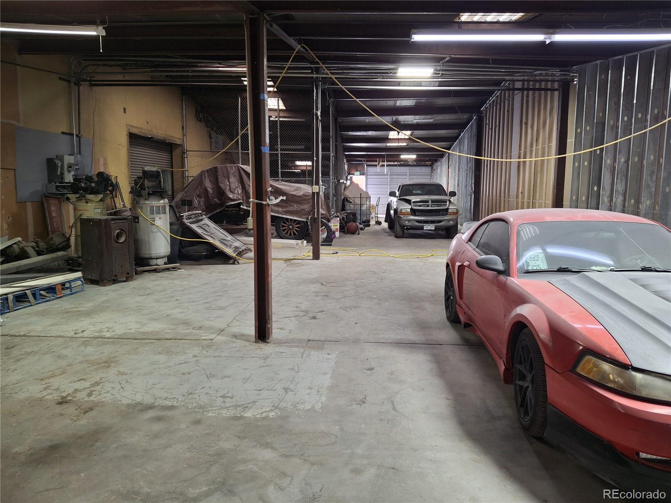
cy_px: 252
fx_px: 485
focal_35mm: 25
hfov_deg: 69.4
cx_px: 336
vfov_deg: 54.9
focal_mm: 4.69
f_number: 1.8
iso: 160
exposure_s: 1/60
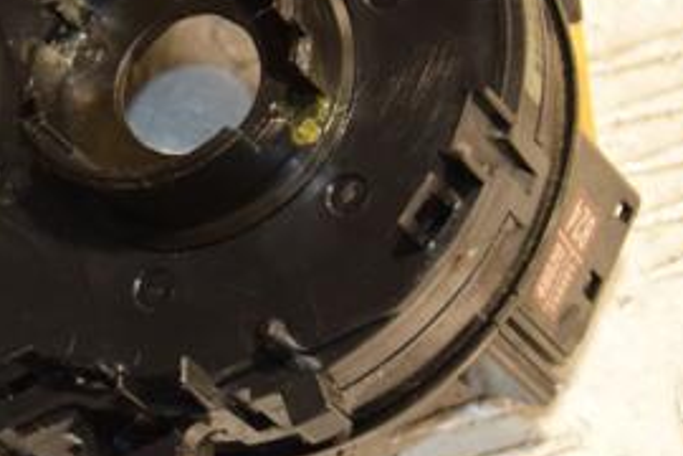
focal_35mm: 220
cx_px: 104
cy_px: 182
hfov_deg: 9.3
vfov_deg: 6.2
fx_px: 4174
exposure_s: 1/200
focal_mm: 66
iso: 800
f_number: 5.3
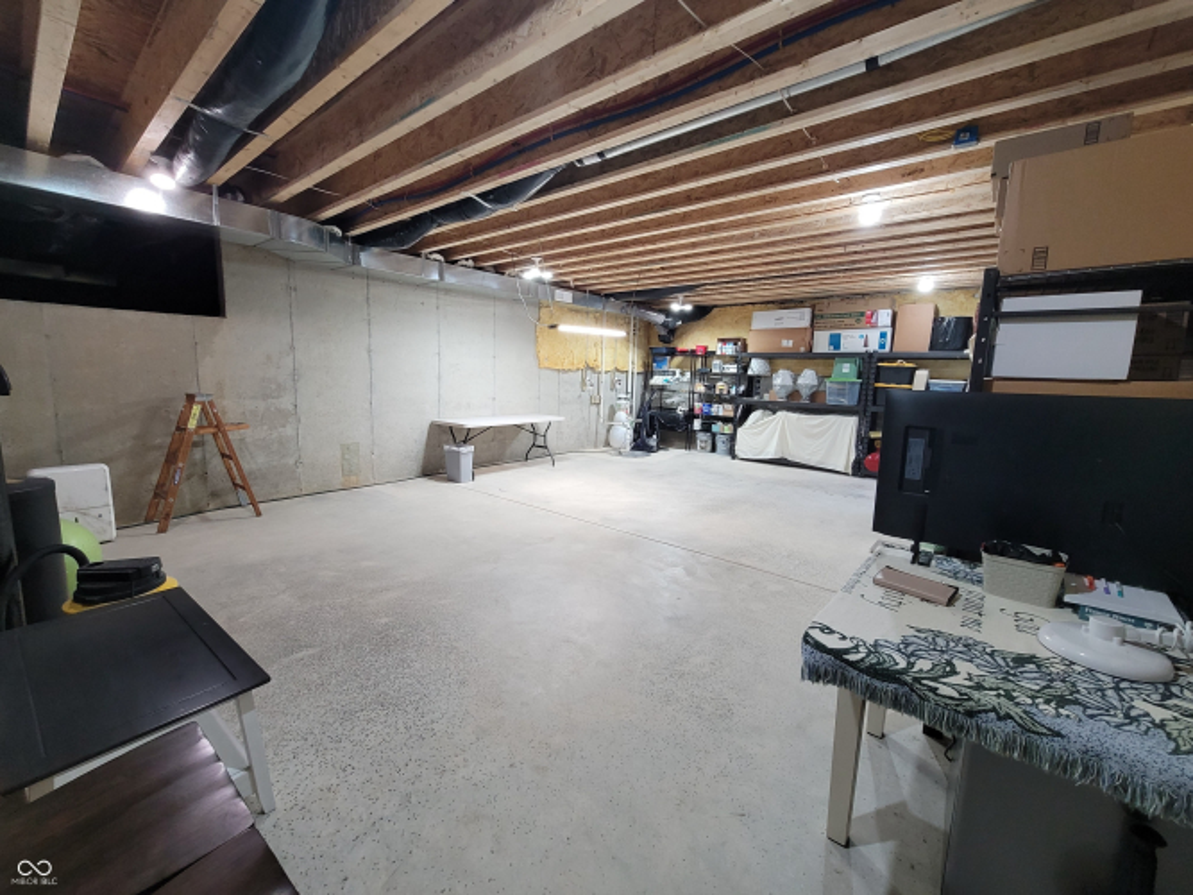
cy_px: 448
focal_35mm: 13
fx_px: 448
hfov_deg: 106.2
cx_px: 596
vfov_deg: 89.9
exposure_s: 1/40
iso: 320
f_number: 2.2
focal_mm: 2.2
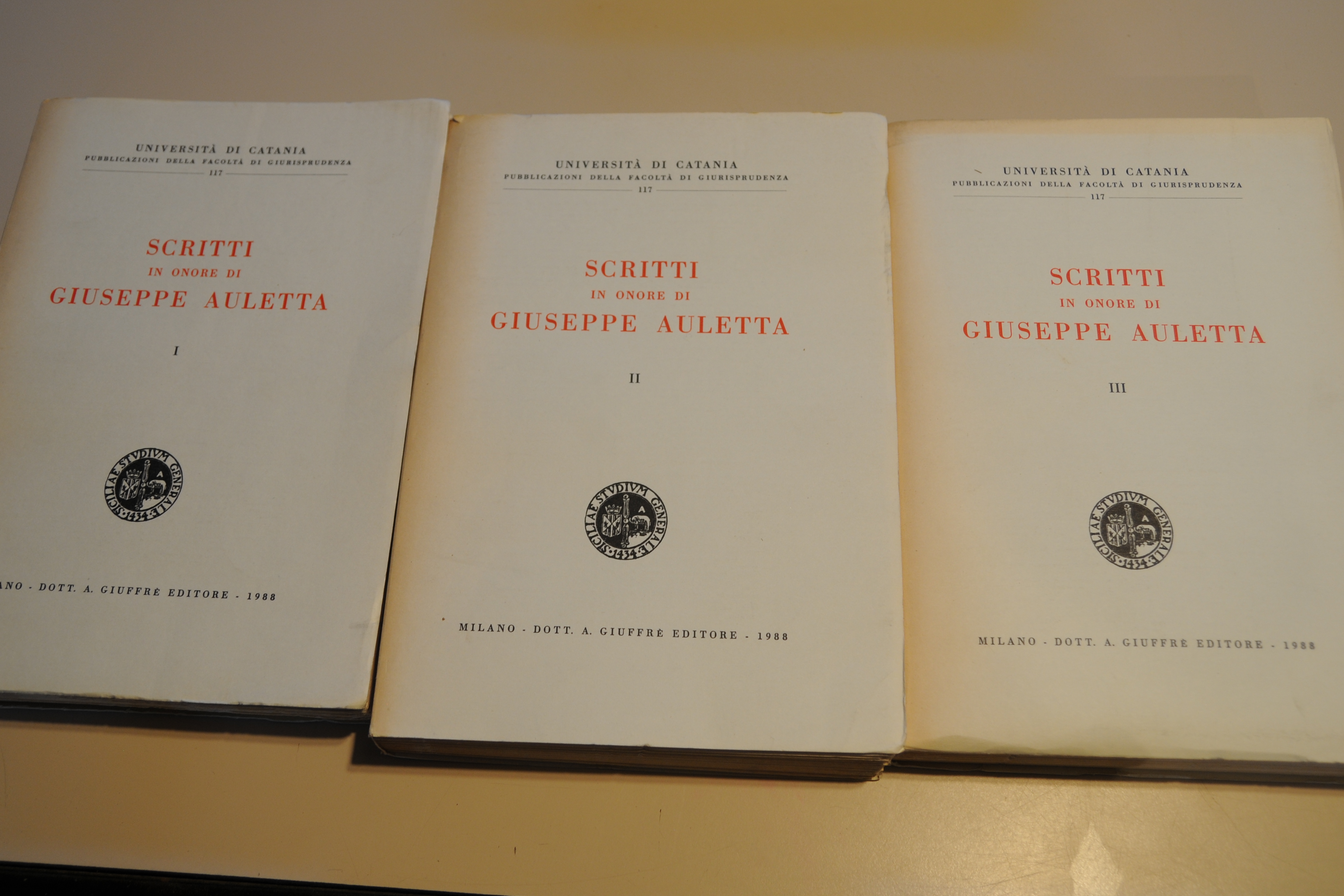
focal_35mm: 37
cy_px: 396
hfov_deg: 51.9
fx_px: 1381
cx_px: 669
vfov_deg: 35.9
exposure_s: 1/40
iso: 200
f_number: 3.2
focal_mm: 22
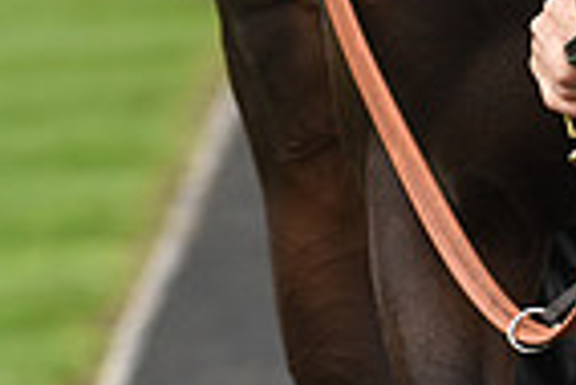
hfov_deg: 2.5
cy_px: -379
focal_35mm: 818
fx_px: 13101
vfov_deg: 1.7
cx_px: 1091
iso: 500
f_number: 5.6
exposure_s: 1/1000
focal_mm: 200
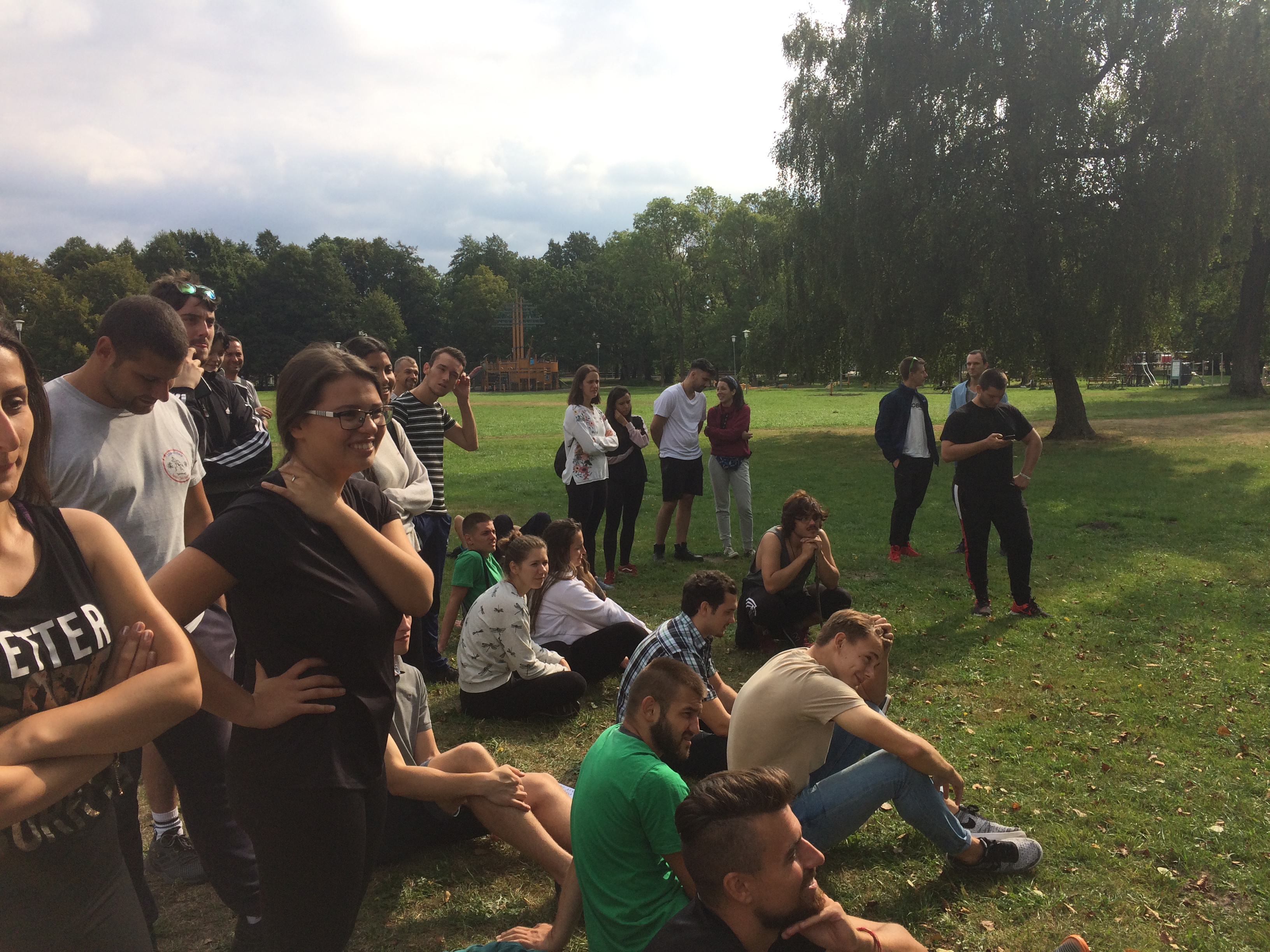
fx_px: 1064
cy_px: 476
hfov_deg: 61.7
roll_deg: -0.3
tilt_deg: -8.0
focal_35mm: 29
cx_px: 635
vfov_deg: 48.2
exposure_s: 1/2160
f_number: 2.2
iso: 32
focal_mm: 4.15
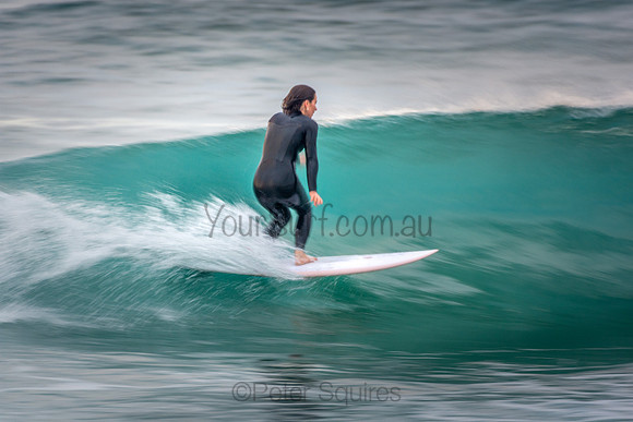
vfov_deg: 1.8
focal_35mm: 750
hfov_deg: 2.7
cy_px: 211
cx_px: 316
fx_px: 13190
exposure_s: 1/40
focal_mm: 500
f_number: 5.6
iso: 250
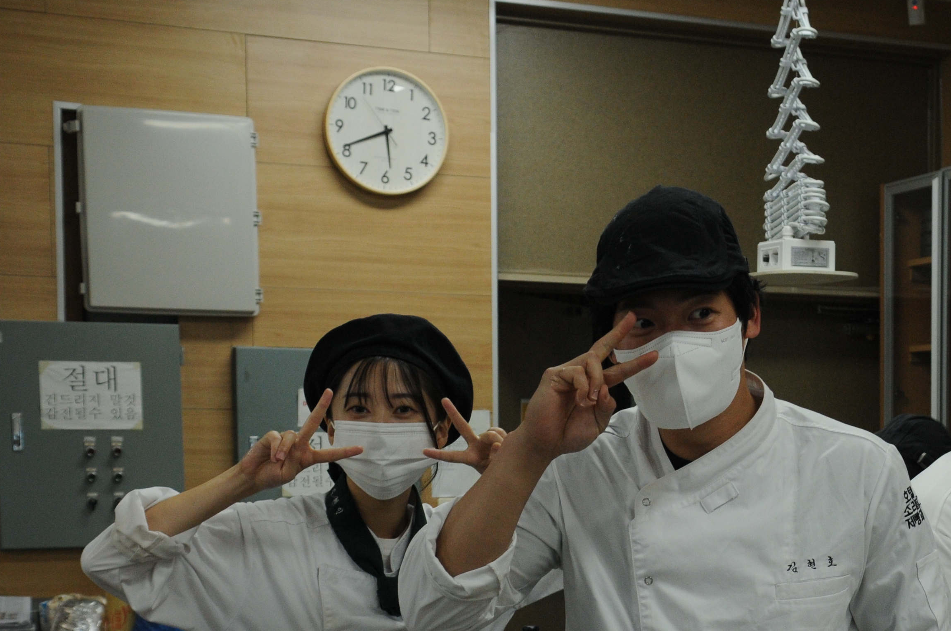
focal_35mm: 67
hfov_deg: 29.6
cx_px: 727
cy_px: 582
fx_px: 1768
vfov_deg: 19.8
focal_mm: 24
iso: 640
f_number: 5
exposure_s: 1/100
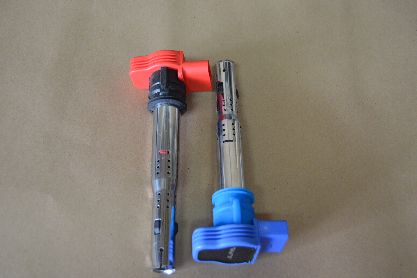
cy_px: 139
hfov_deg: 42.4
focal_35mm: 46
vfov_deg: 28.9
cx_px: 208
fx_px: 538
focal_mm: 31
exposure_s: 1/60
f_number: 4.2
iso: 1800
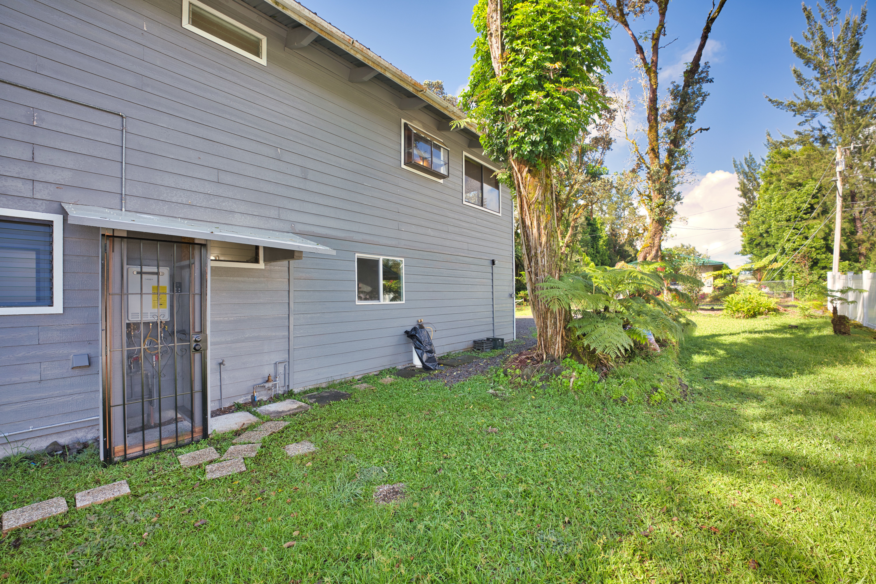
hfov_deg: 104.2
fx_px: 341
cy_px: 292
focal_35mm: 14
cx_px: 438
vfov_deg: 81.2
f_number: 4
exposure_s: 1/160
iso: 50
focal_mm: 14
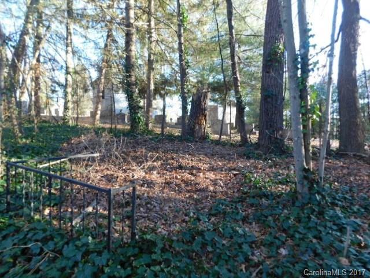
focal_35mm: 23
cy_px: 139
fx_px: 246
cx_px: 185
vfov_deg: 58.9
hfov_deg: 73.9
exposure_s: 1/60
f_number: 3
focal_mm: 4
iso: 125
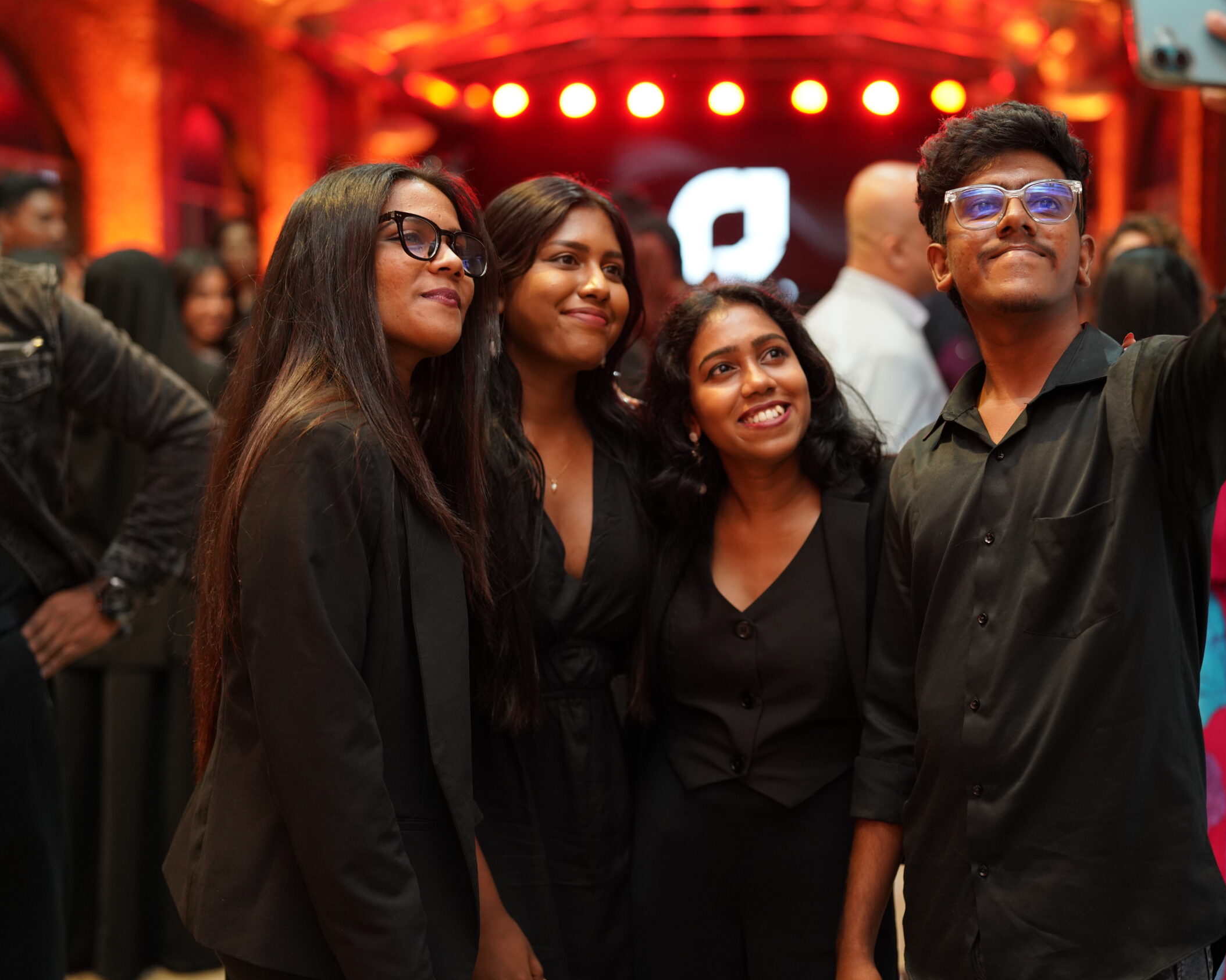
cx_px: 707
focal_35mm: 57
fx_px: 2068
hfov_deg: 33.0
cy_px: 496
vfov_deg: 26.7
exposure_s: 1/160
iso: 1250
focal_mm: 50
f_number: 1.8
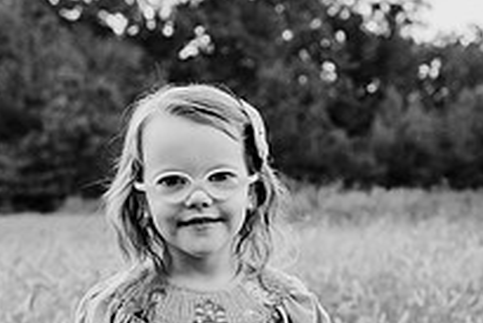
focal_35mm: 68
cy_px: 197
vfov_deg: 20.0
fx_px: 913
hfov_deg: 29.4
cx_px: 327
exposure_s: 1/500
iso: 400
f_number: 2.8
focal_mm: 24
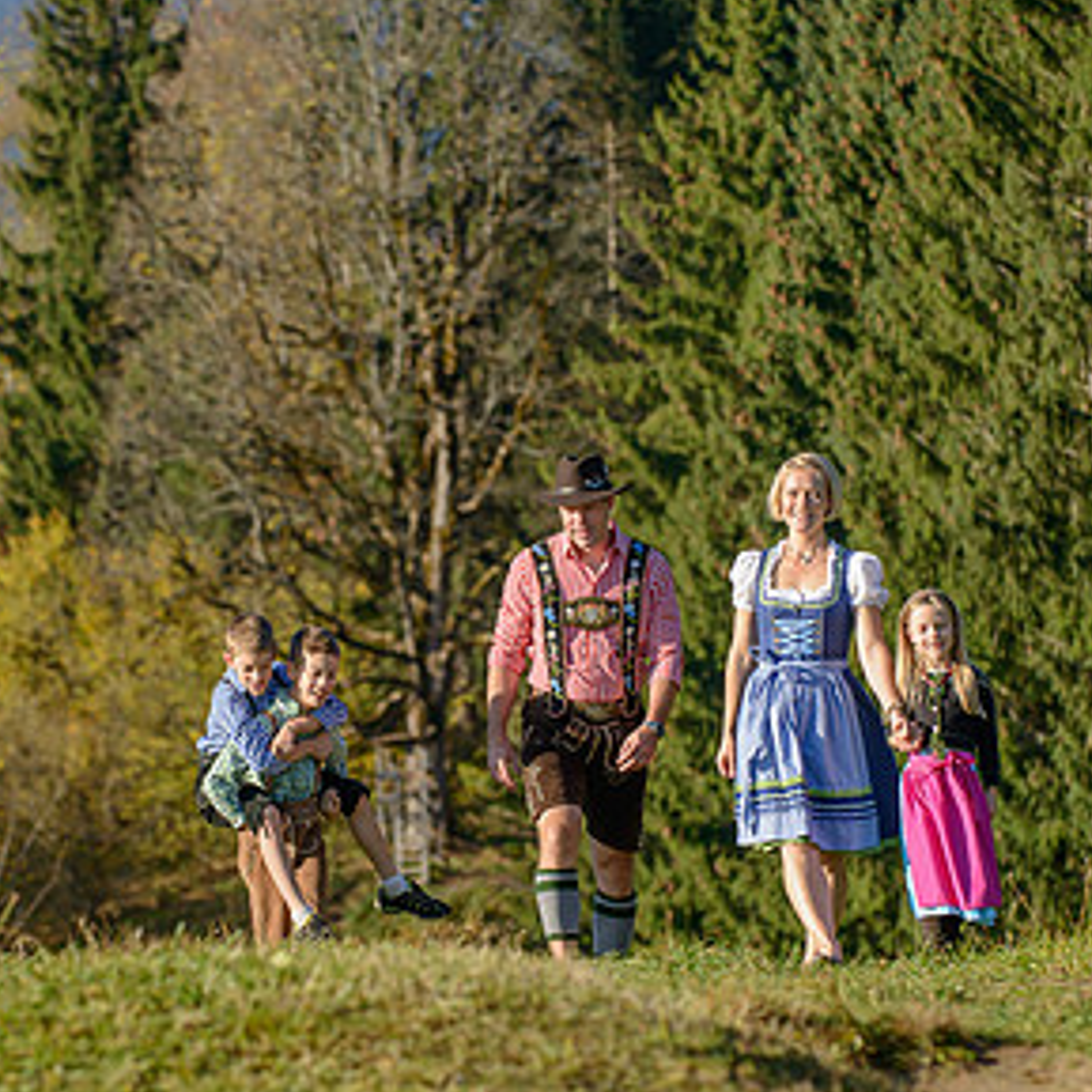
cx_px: 517
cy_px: 545
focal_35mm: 287
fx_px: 10243
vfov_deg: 6.1
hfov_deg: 6.1
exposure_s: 1/800
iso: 200
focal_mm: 135
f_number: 5
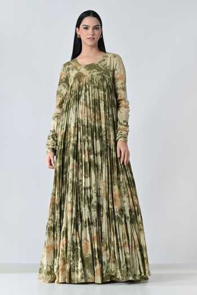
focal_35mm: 68
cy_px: 148
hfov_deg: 20.0
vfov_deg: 29.7
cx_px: 98
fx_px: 558
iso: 200
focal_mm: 68
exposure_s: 1/160
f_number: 8
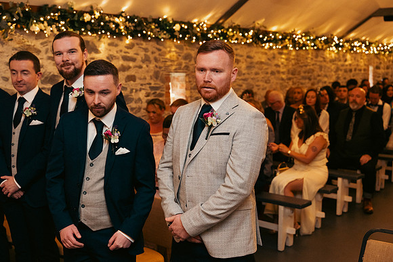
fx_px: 491
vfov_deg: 29.9
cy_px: 131
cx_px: 196
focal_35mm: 45
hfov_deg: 43.6
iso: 2500
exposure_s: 1/160
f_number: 3.5
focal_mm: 45
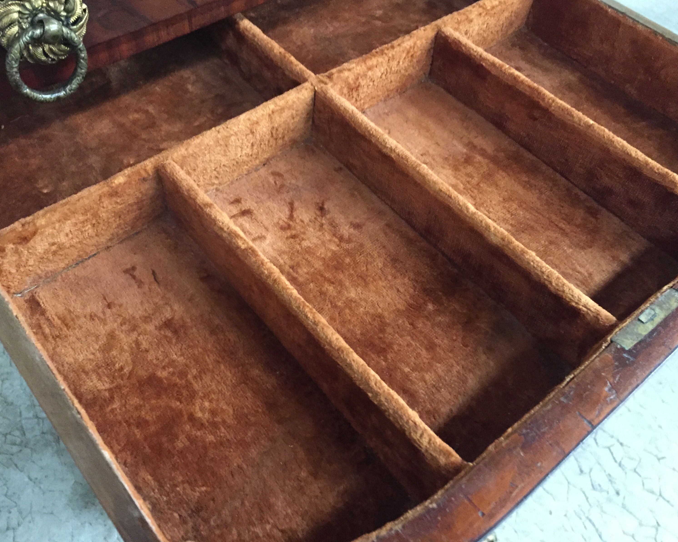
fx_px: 622
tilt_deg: -52.4
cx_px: 309
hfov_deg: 57.1
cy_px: 266
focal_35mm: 31
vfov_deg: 47.1
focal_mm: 4.15
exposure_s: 1/17
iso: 400
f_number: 2.2
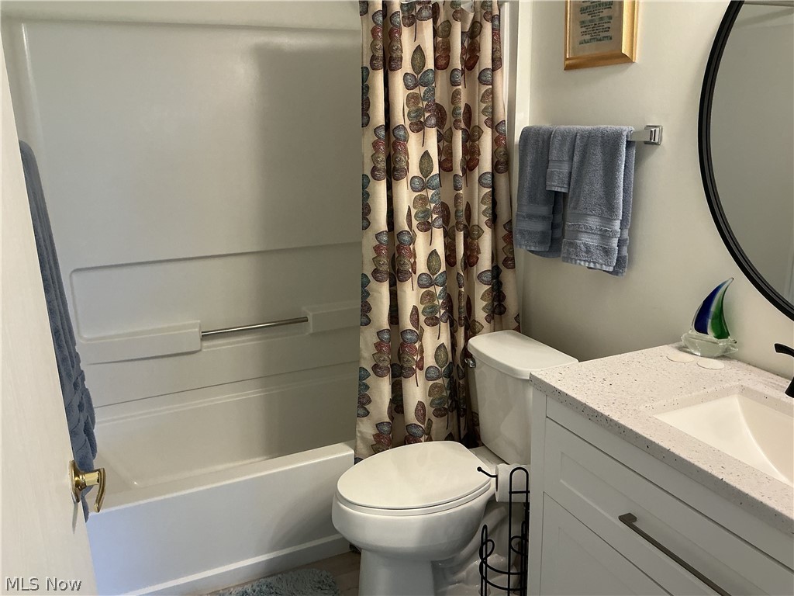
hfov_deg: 61.7
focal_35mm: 29
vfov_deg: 48.2
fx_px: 665
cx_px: 397
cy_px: 298
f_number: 1.8
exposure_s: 1/60
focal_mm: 3
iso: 80
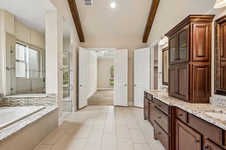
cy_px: 75
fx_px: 110
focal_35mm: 18
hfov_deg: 91.6
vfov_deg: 68.8
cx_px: 113
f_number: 8
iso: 400
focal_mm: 17.5
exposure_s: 1/20
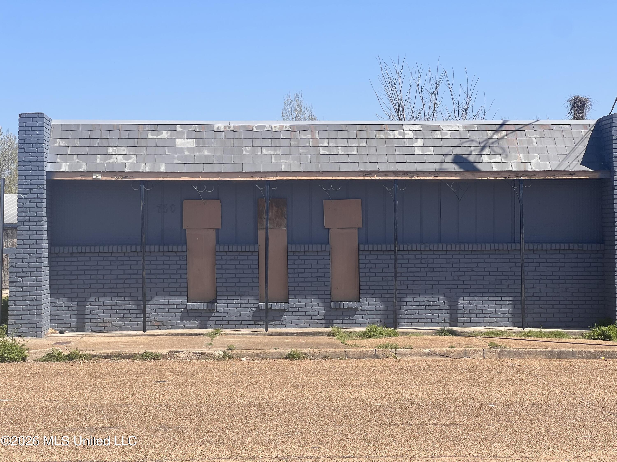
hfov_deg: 25.3
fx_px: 1372
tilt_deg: +1.0
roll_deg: +1.3
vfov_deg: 19.1
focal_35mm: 77
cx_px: 308
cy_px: 231
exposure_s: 1/747
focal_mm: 9
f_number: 2.8
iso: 32
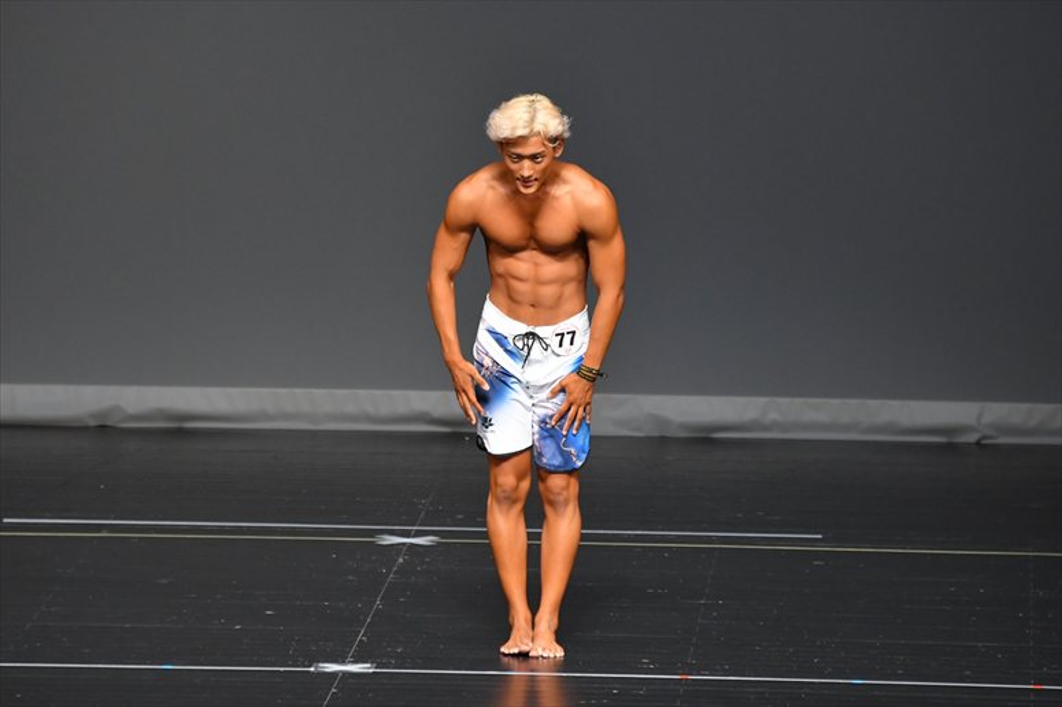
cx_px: 531
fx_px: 10173
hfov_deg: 6.0
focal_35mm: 345
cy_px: 354
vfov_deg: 4.0
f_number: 5.6
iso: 2800
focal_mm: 230
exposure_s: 1/400
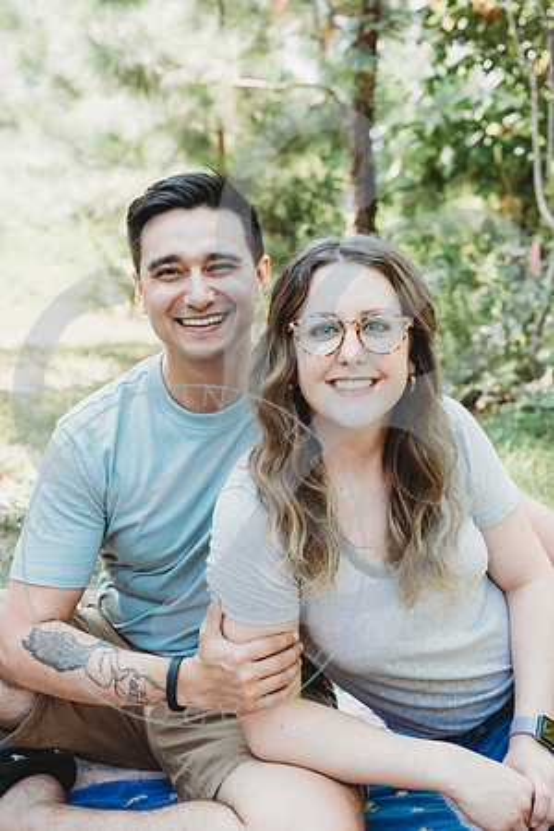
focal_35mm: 52
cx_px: 277
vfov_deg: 38.2
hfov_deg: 26.0
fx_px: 1200
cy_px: 416
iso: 200
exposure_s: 1/100
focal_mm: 52
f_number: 5
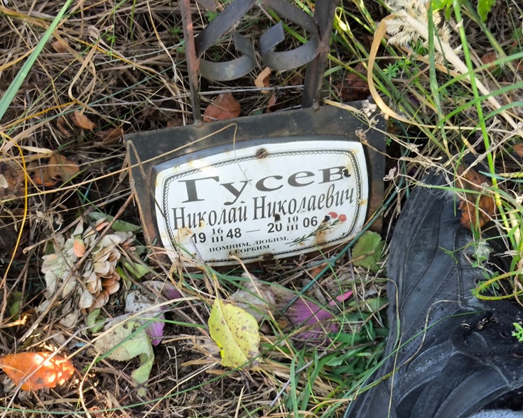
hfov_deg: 35.4
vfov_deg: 28.6
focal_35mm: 53
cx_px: 254
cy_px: 209
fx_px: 820
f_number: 1.7
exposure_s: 1/50
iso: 100
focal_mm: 4.71
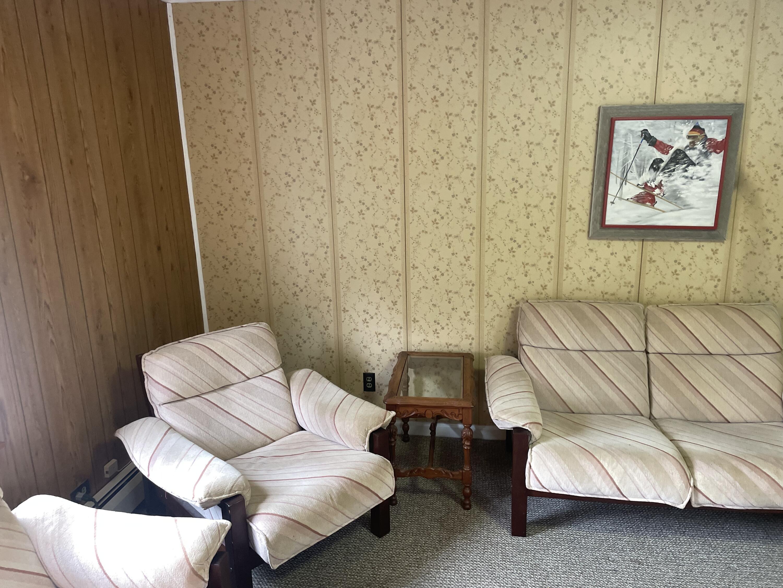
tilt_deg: -14.8
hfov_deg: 67.3
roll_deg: +1.3
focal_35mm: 26
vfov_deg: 53.1
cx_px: 392
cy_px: 294
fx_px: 588
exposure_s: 1/60
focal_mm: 4.2
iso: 250
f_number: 1.6
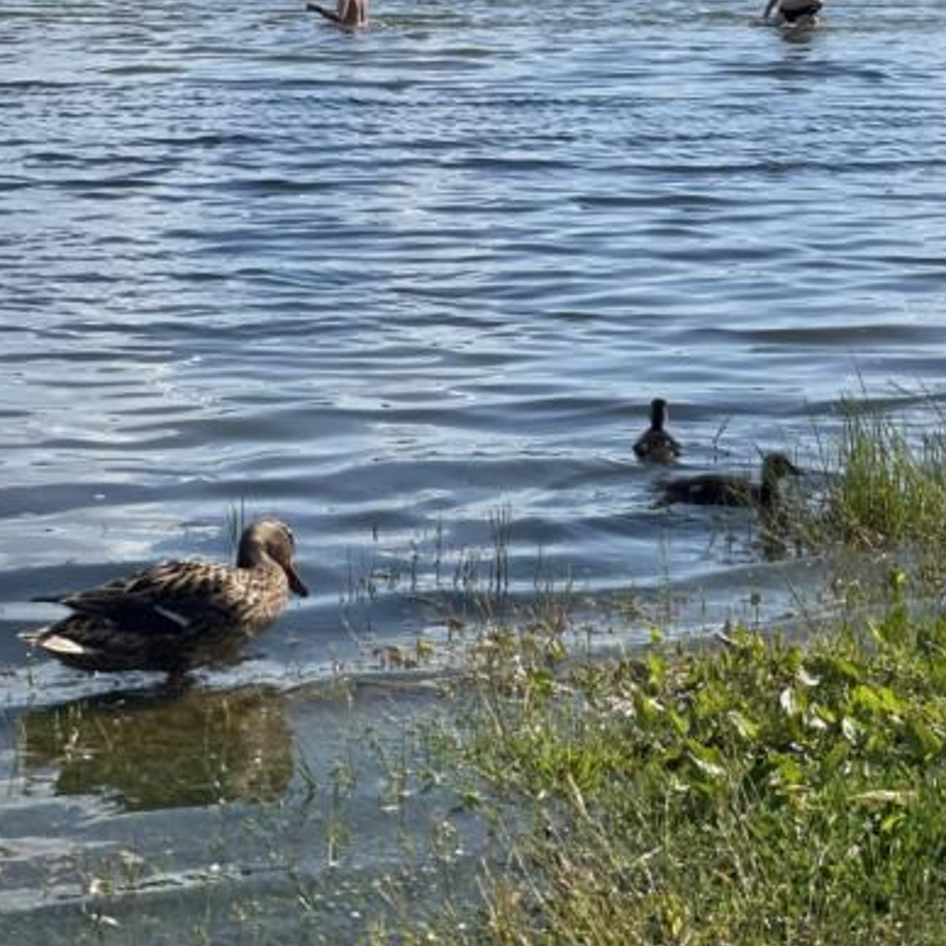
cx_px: 584
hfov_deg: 18.9
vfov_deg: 18.8
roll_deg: -0.4
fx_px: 2845
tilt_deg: -4.9
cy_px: 240
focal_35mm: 92
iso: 32
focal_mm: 6
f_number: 2
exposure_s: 1/2179
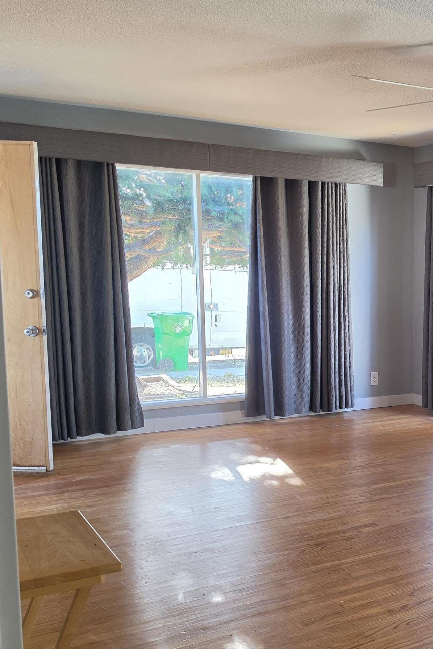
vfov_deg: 47.3
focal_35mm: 41
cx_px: 467
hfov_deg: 29.6
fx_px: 740
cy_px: 367
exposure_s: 1/120
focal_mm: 6.5
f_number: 1.4
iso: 100
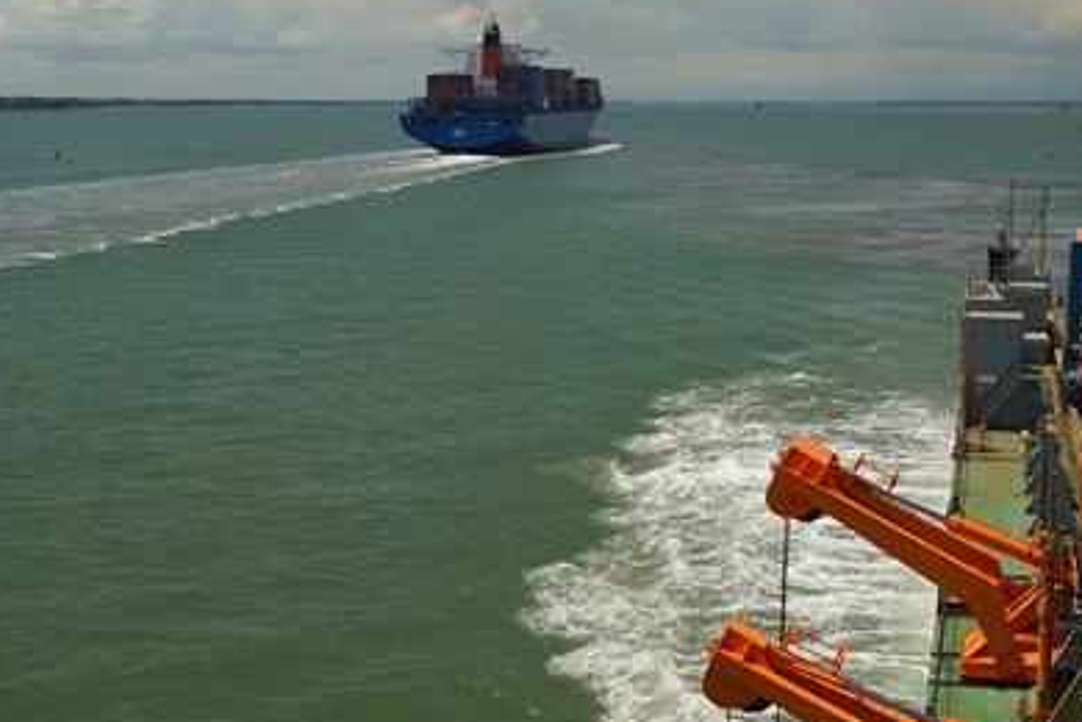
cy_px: 430
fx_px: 1803
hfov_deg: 33.1
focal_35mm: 60
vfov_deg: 22.6
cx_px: 710
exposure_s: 1/400
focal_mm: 26
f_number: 5.6
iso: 100
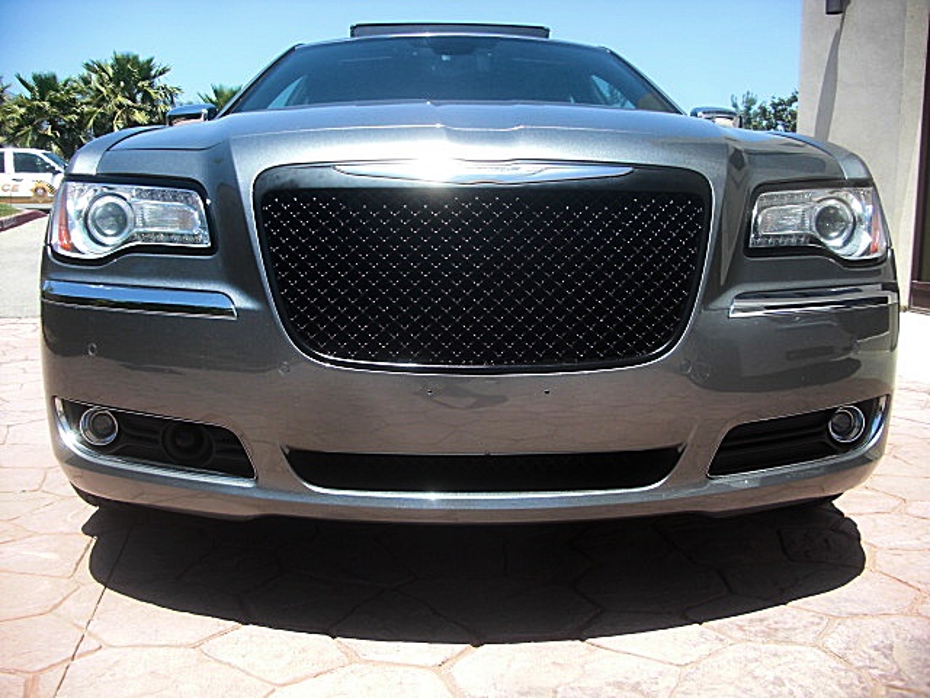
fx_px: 967
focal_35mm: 36
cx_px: 465
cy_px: 349
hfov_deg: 51.4
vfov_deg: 39.7
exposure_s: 1/400
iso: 50
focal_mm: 6.3
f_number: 2.8
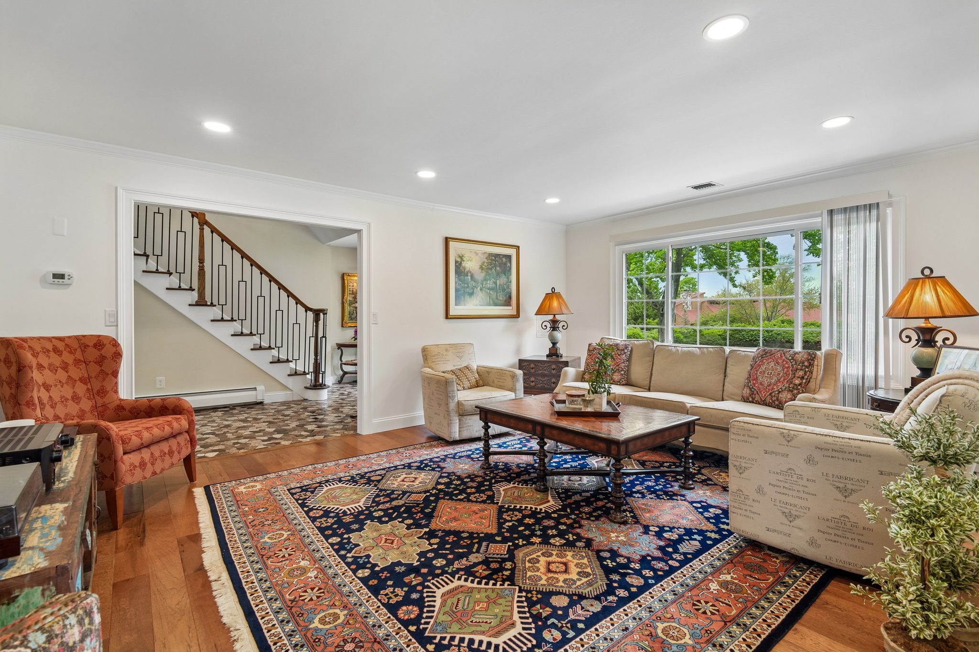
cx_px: 490
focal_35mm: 16
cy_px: 326
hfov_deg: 96.7
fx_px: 435
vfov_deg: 73.7
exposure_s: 1/10
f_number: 8
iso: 400
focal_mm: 16
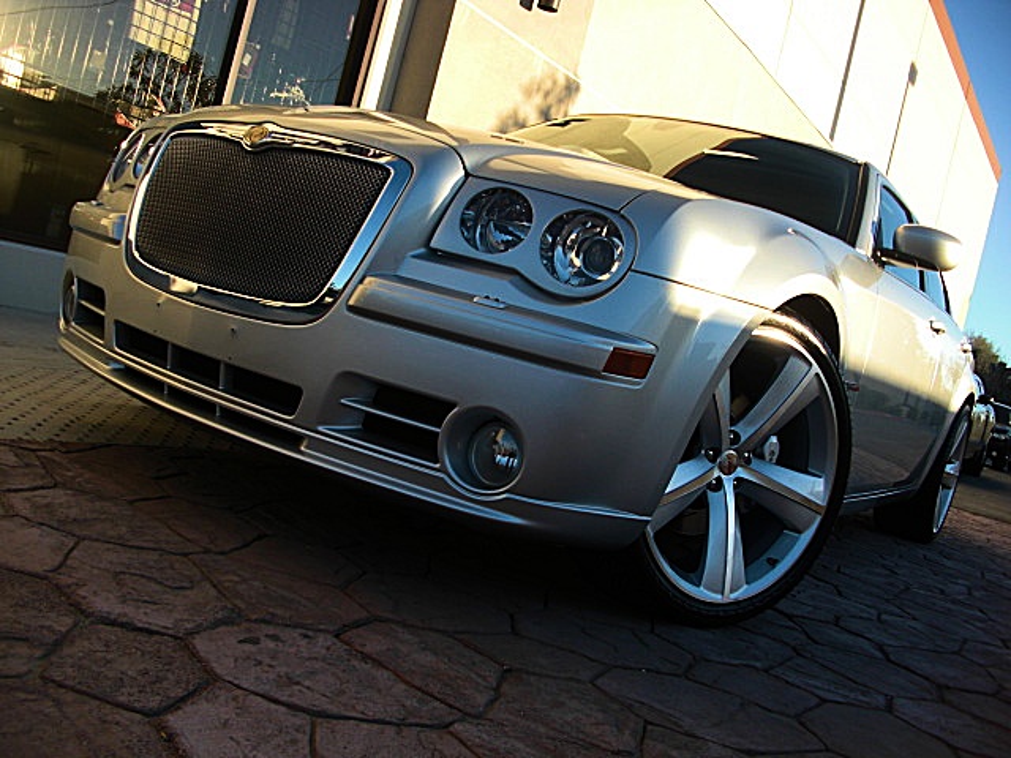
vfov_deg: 39.7
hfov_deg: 51.4
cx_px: 506
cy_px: 379
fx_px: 1051
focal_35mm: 36
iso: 50
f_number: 2.8
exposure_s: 1/400
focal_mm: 6.3
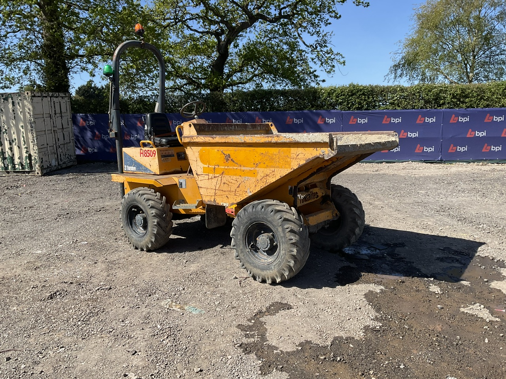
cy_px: 190
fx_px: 424
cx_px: 253
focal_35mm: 29
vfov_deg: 48.2
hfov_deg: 61.7
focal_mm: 3
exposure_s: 1/1451
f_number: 1.8
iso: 16
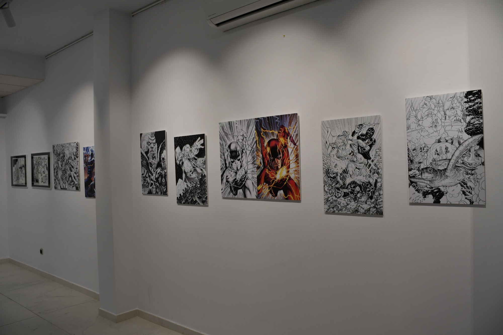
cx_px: 252
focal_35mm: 27
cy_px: 168
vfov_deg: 47.9
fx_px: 377
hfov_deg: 67.4
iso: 200
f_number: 5.6
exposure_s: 1/250
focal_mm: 18
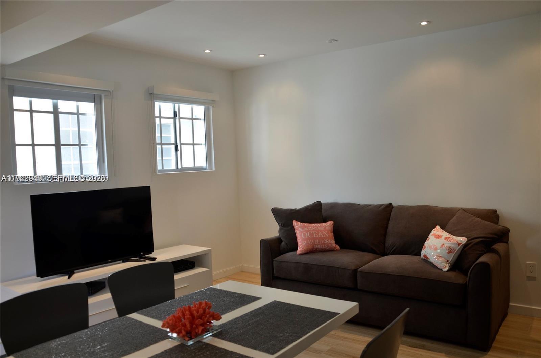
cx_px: 270
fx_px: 405
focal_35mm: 27
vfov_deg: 47.7
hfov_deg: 67.5
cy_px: 179
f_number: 4.5
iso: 400
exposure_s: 1/80
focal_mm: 18
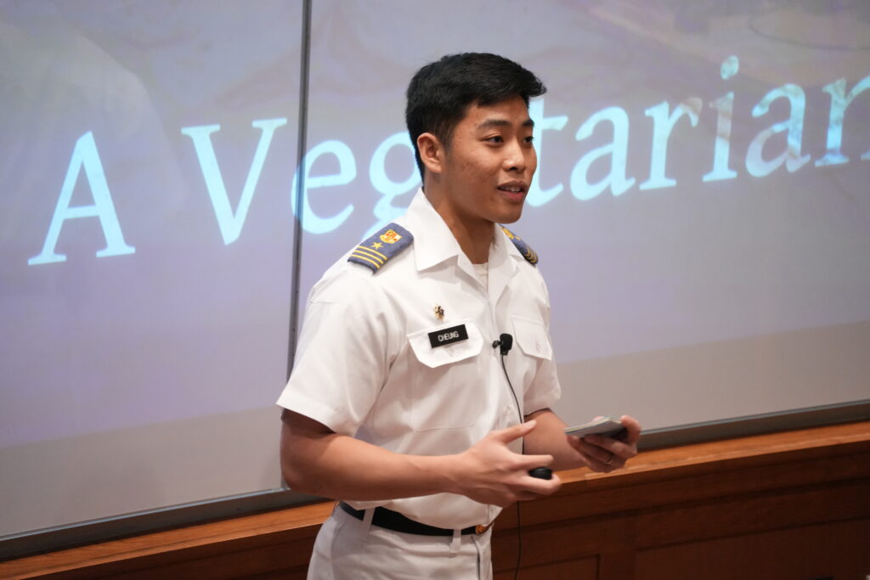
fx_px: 5486
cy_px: 290
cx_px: 435
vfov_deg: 6.1
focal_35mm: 227
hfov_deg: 9.1
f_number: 5.6
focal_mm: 227
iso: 6400
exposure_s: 1/125
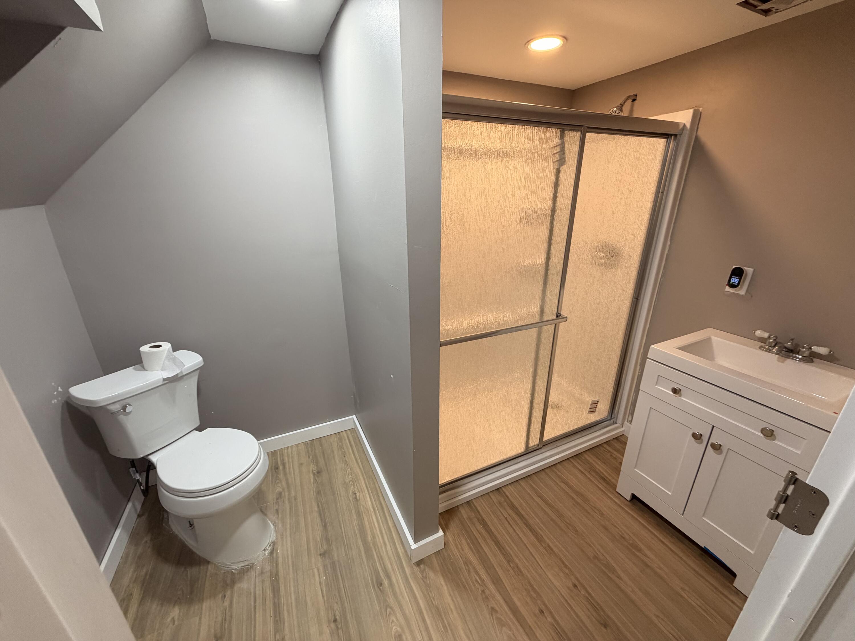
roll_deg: +1.1
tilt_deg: -20.7
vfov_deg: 85.7
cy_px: 320
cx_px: 428
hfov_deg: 102.1
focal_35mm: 14
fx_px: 346
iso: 250
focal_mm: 2.22
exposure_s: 1/120
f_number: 2.2
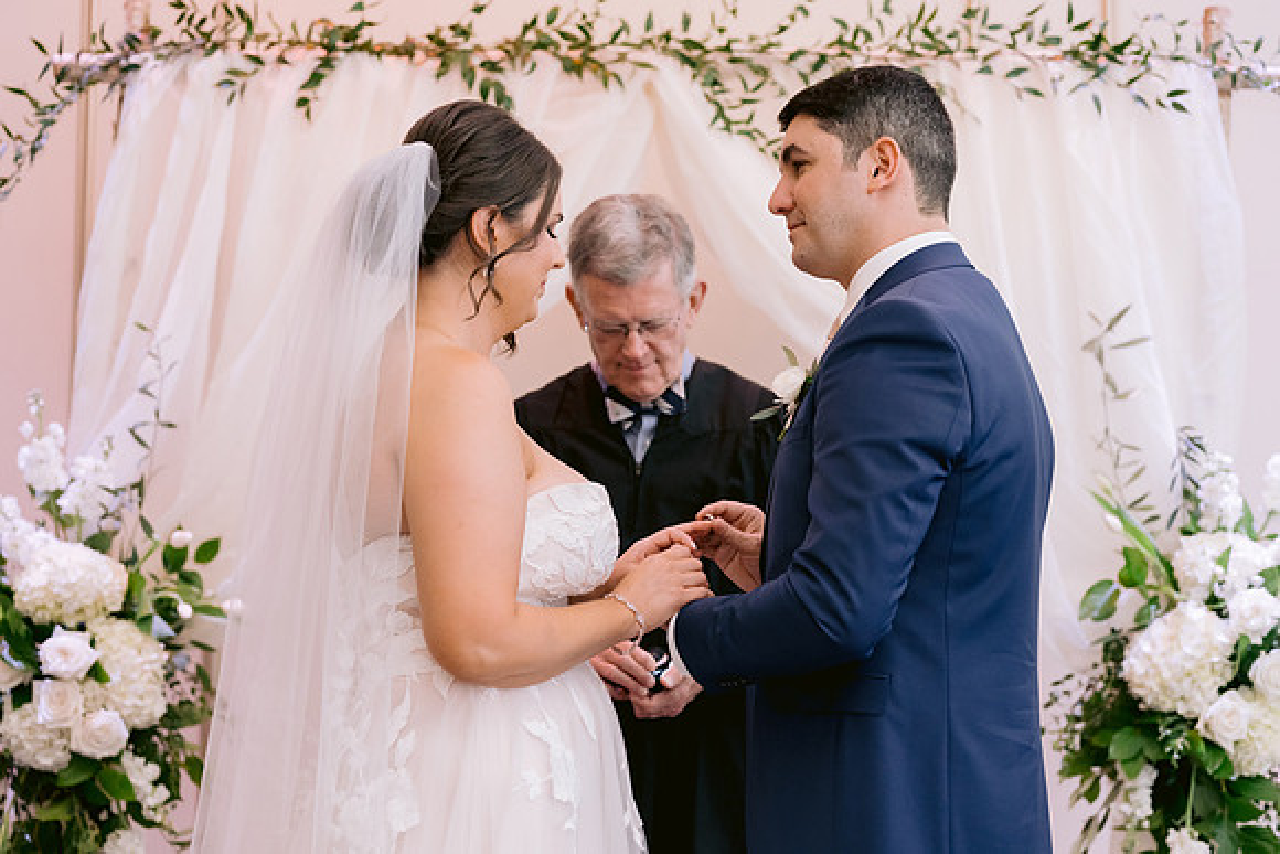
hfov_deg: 36.8
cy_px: 438
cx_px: 622
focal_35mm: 54
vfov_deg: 25.1
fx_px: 1922
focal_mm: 50
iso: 1250
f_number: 2.8
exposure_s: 1/160
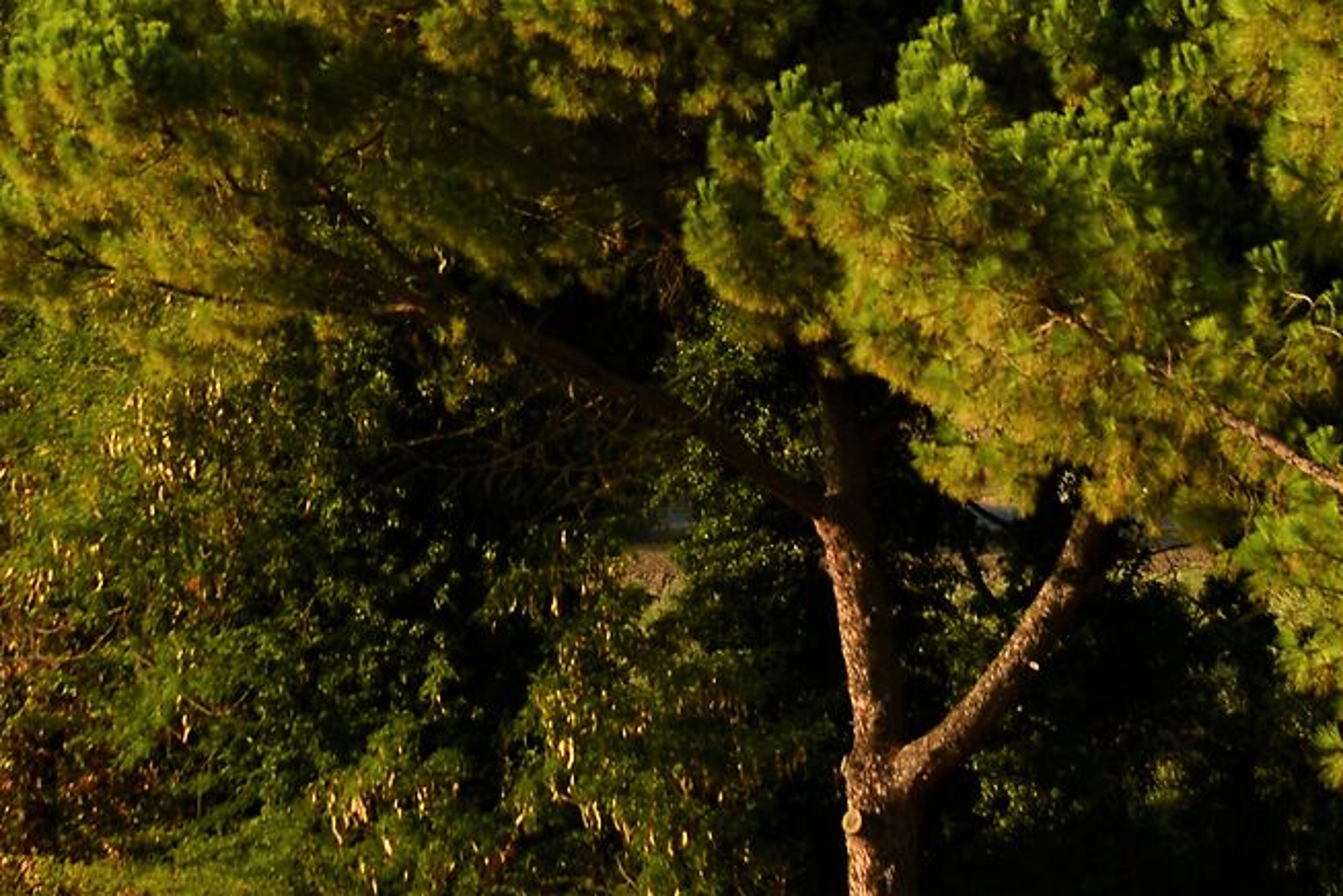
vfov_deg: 8.0
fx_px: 6307
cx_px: 444
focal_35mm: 169
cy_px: -267
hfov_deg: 12.1
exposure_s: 1/250
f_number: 6.3
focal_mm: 46
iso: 100
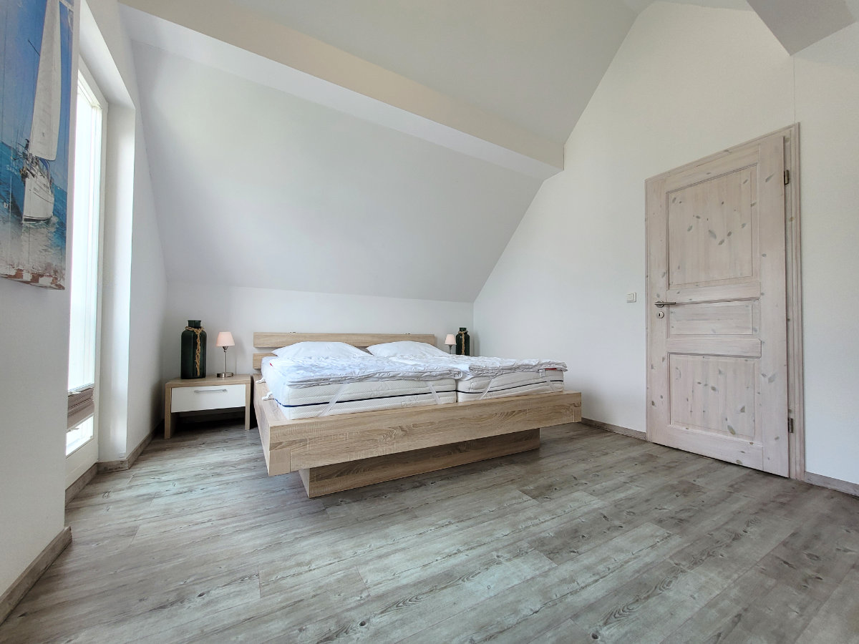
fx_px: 323
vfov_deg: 89.9
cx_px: 430
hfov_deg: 106.2
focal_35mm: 13
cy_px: 322
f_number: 2.2
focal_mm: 1.7
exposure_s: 1/100
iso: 64
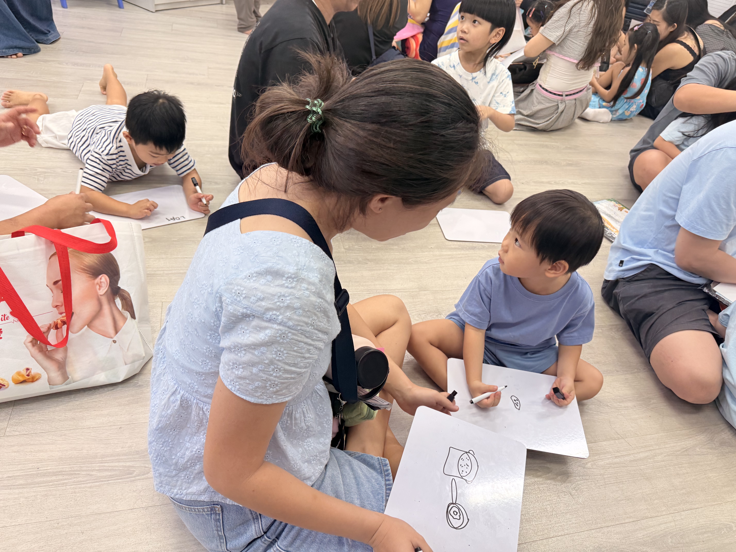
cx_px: 368
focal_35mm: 24
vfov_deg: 56.8
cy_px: 276
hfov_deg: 71.6
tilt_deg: -37.0
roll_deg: -12.0
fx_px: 510
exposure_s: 1/100
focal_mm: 6.76
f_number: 1.78
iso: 160
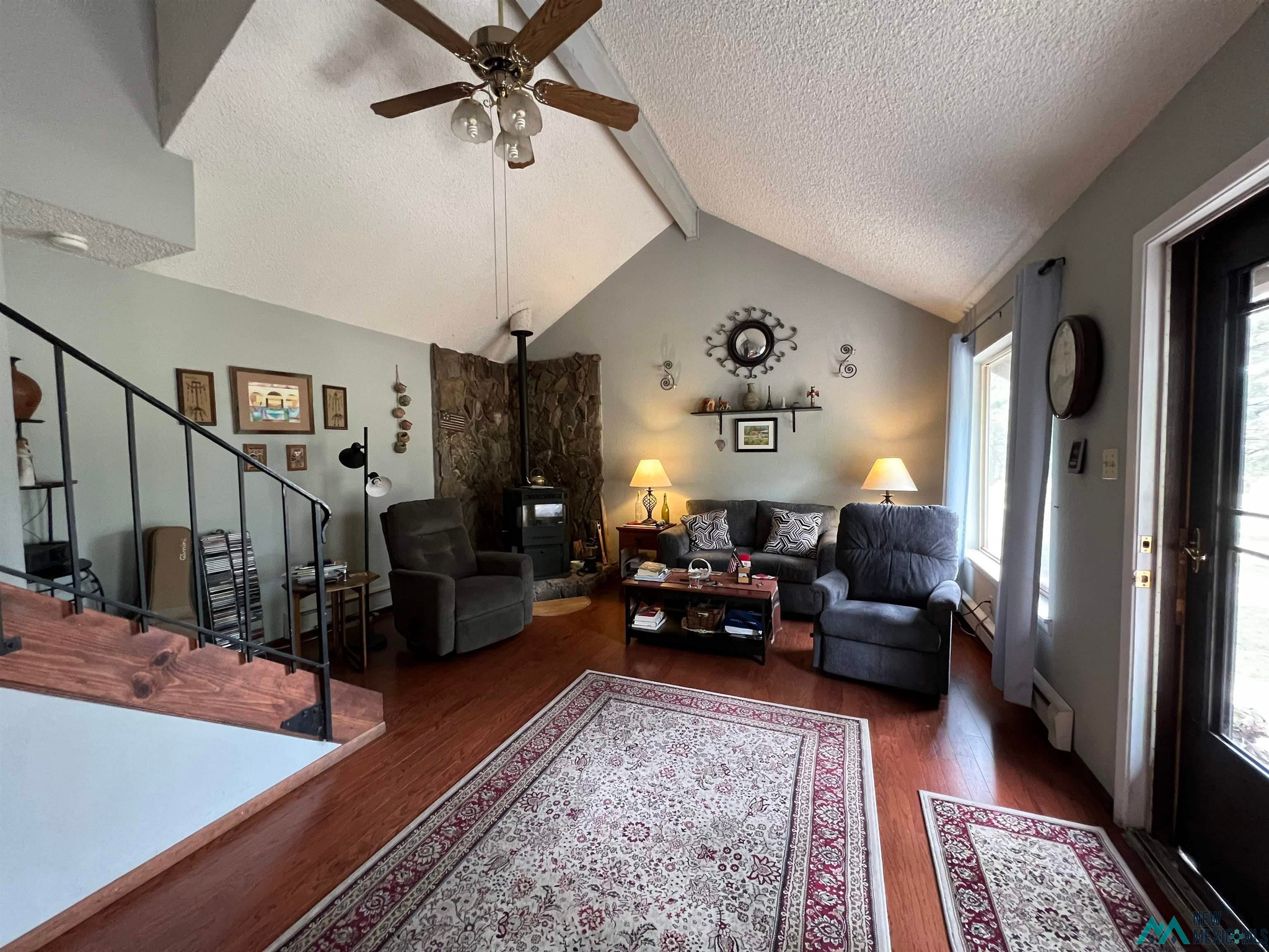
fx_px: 477
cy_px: 476
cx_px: 634
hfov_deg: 106.2
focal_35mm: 13
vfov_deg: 89.9
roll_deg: +0.5
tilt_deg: -3.4
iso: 500
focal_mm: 1.57
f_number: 1.8
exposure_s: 1/60
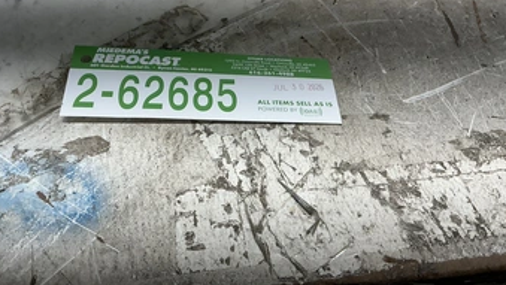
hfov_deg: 55.2
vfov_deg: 32.7
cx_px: 230
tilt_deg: -50.4
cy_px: 100
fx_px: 483
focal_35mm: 36
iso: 32
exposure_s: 1/120
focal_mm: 3
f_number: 1.8
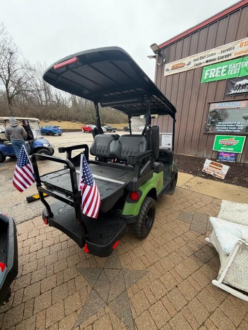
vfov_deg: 102.1
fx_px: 134
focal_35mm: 14
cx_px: 124
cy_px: 165
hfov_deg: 85.7
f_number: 2.2
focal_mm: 2.22
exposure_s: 1/136
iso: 50
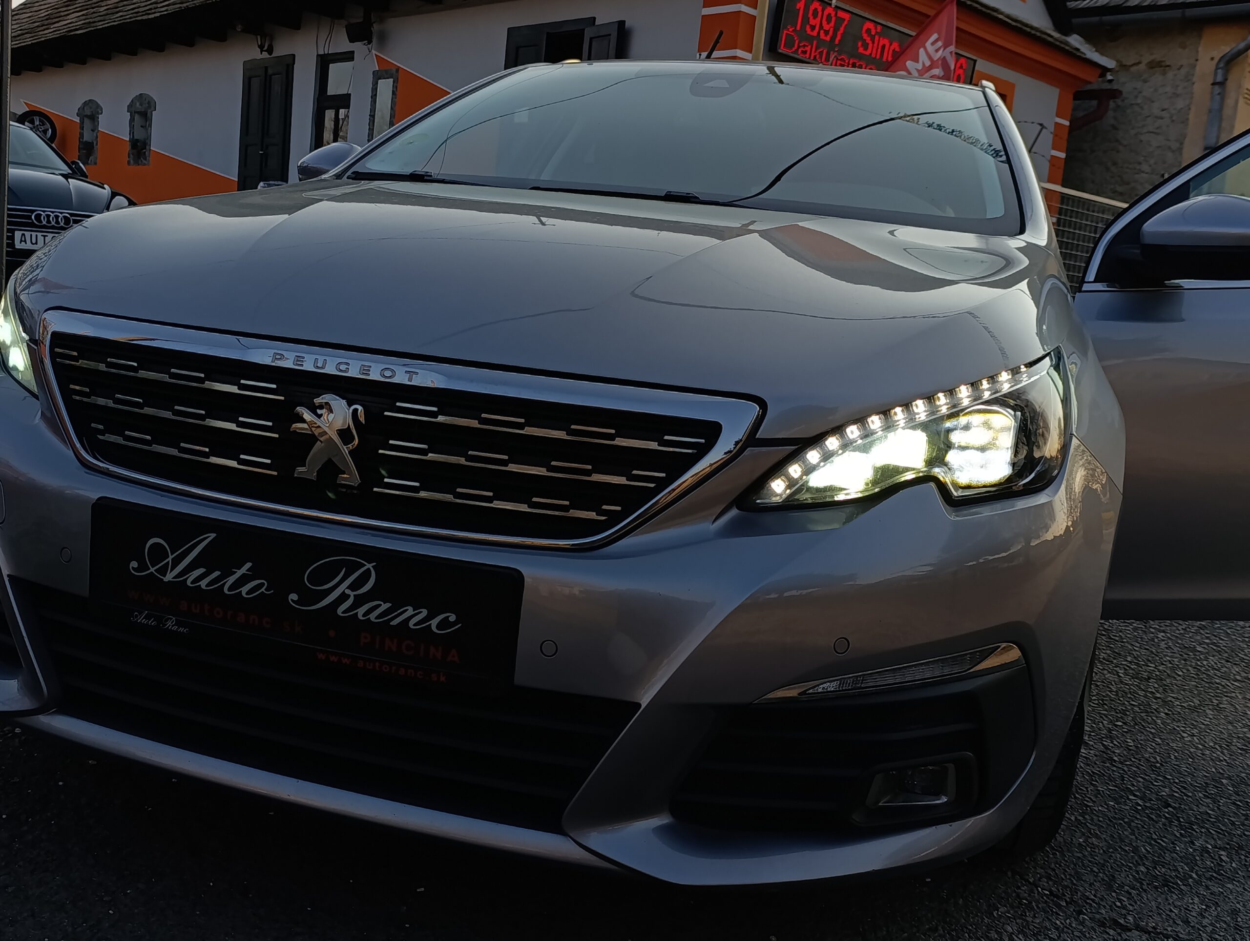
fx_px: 1157
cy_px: 470
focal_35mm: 32
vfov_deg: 44.3
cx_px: 625
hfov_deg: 56.7
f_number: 1.6
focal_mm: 6.14
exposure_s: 1/478
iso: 50
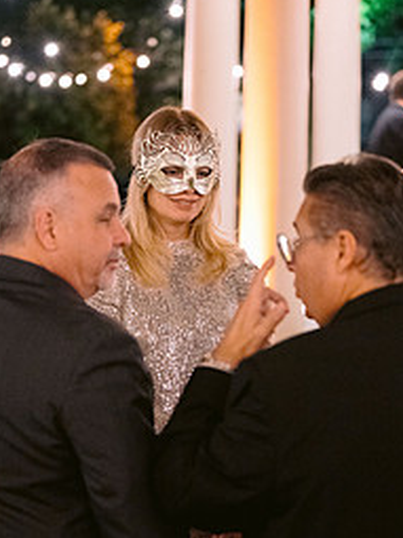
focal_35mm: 85
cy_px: 308
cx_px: 188
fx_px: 1321
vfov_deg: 23.0
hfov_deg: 17.3
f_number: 1.8
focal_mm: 50
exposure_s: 1/80
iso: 4000
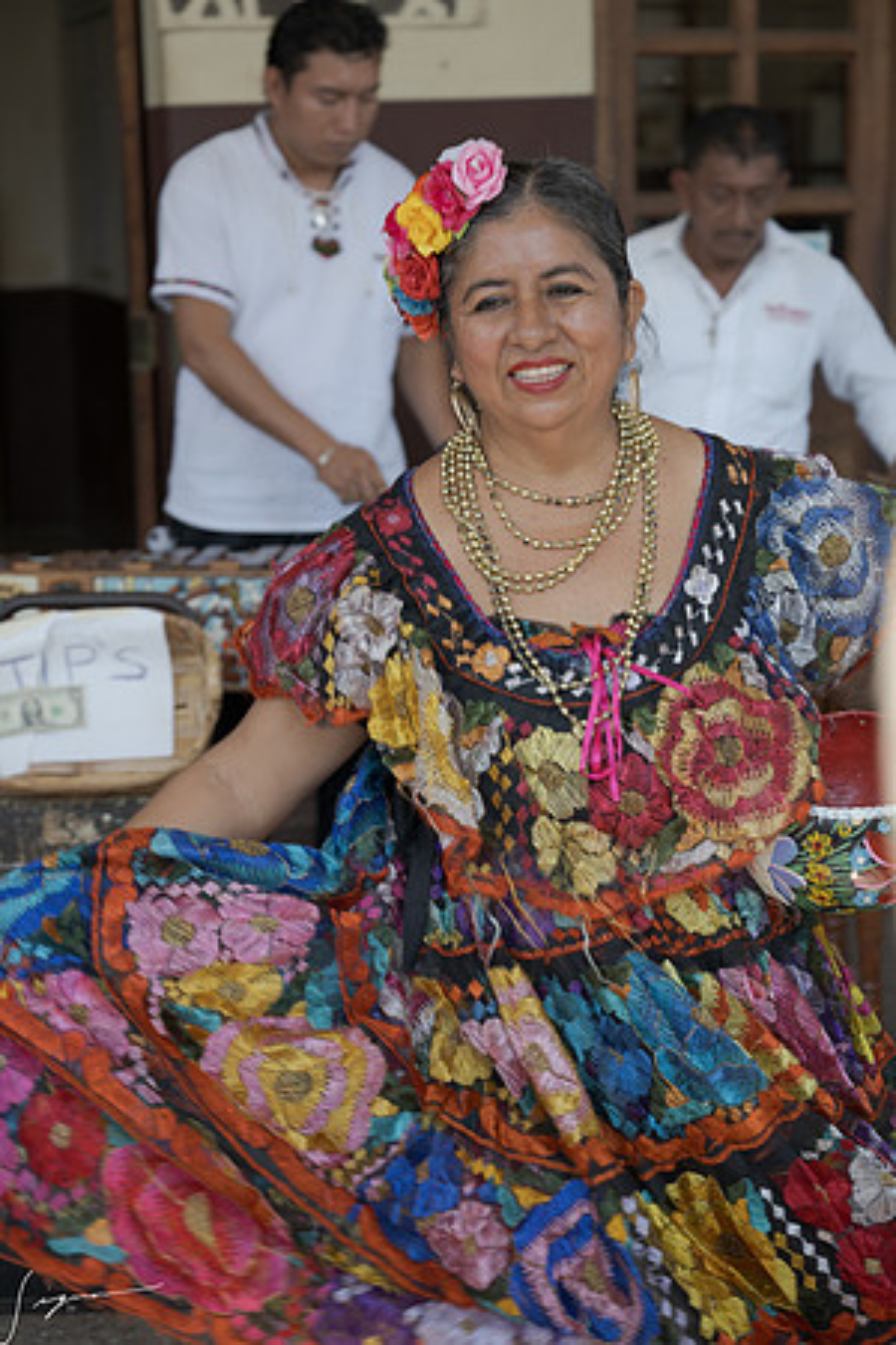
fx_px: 2613
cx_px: 448
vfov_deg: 28.8
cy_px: 672
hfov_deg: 19.5
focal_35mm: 70
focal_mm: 70
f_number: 4
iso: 200
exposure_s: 1/250
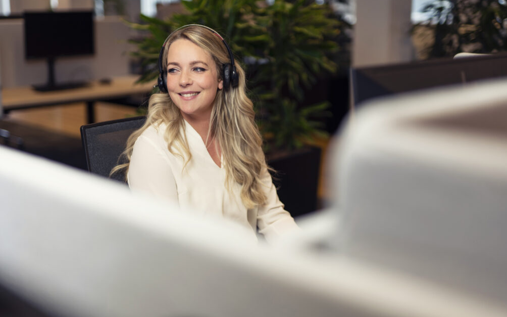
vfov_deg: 24.9
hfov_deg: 38.9
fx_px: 718
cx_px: 255
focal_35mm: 52
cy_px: 149
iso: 125
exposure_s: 1/400
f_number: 1.4
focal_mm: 50
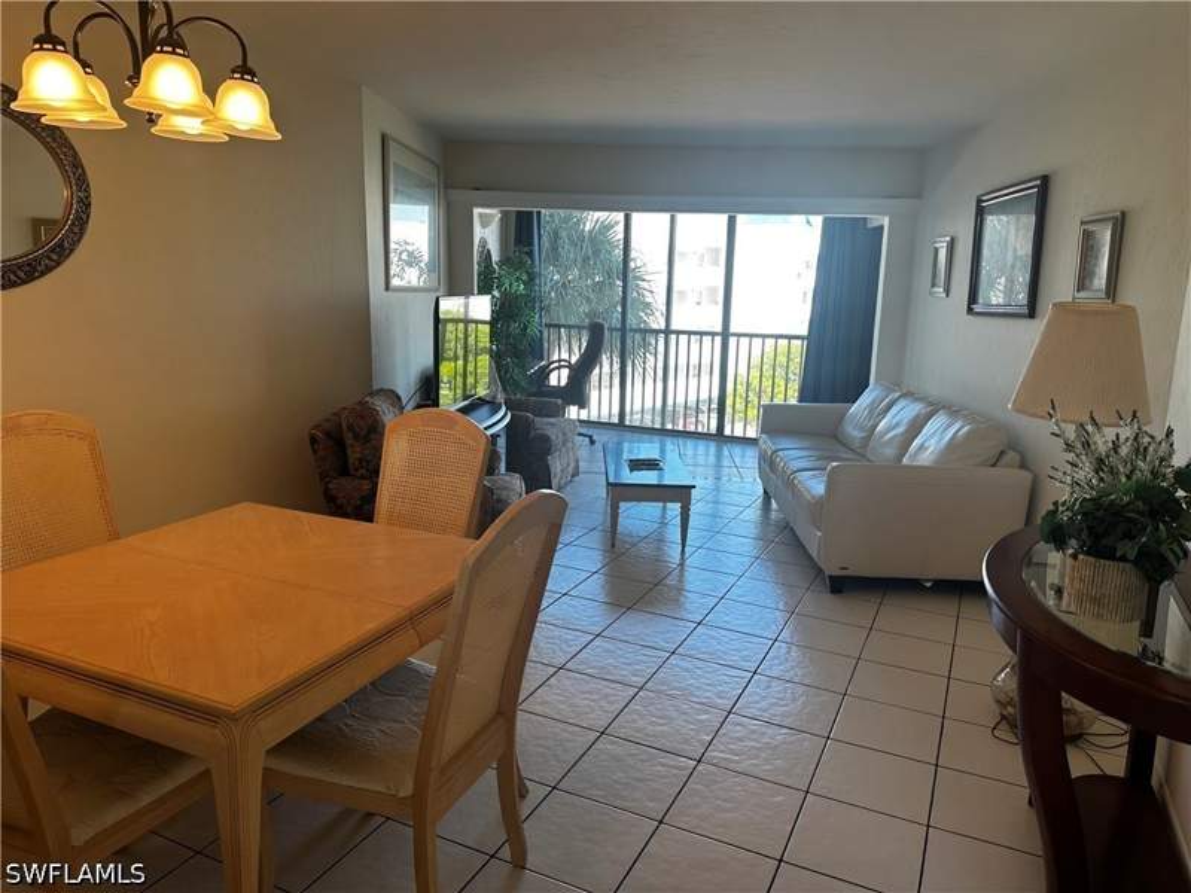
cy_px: 446
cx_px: 596
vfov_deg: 56.8
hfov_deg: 71.6
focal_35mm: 24
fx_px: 826
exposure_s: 1/139
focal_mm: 6.86
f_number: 1.78
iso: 64
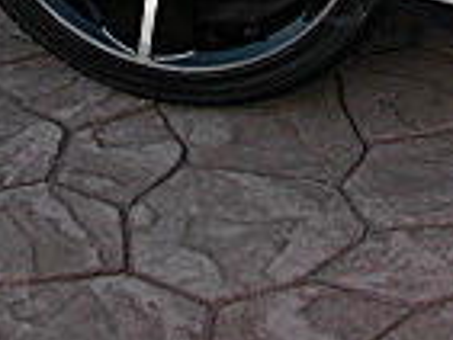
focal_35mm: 163
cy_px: -369
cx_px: 244
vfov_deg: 8.6
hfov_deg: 12.1
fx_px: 2135
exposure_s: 1/80
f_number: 2.8
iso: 50
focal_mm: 6.3
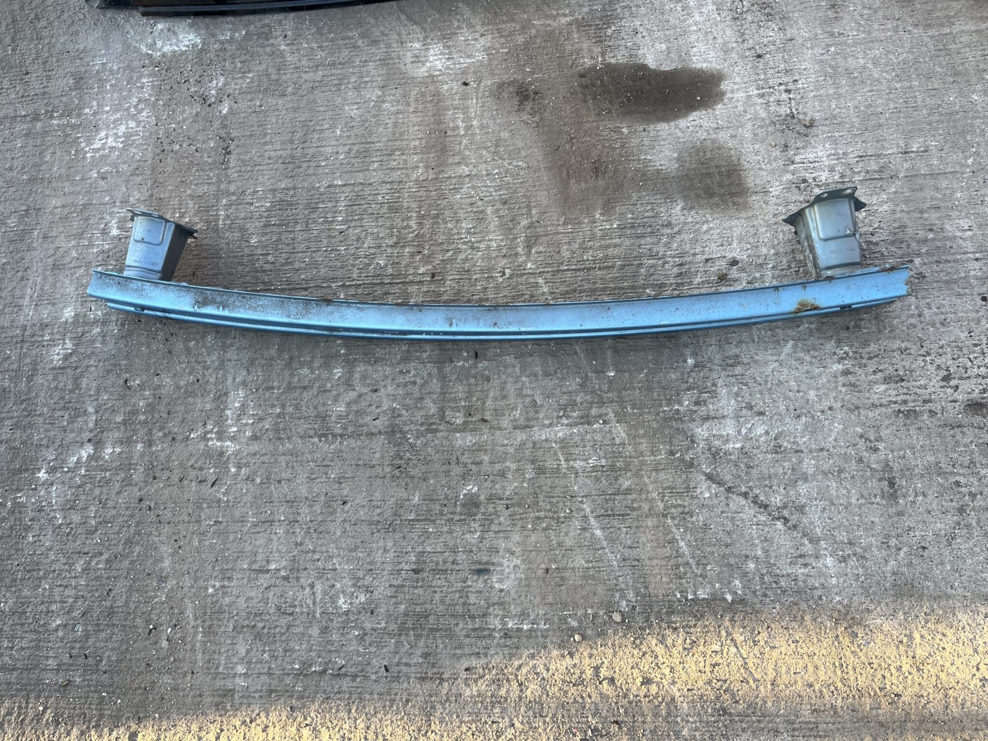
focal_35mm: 26
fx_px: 742
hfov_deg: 67.3
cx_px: 494
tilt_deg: -68.4
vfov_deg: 53.1
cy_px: 370
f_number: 1.6
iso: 40
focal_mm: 5.1
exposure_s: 1/250
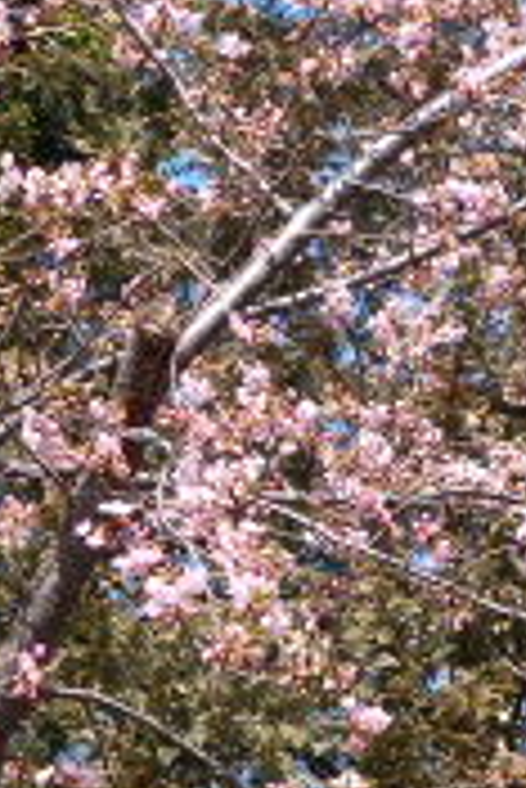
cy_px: 311
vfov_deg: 12.0
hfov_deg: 8.0
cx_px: 297
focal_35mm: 171
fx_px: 3740
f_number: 4
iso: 100
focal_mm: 8
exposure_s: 1/320
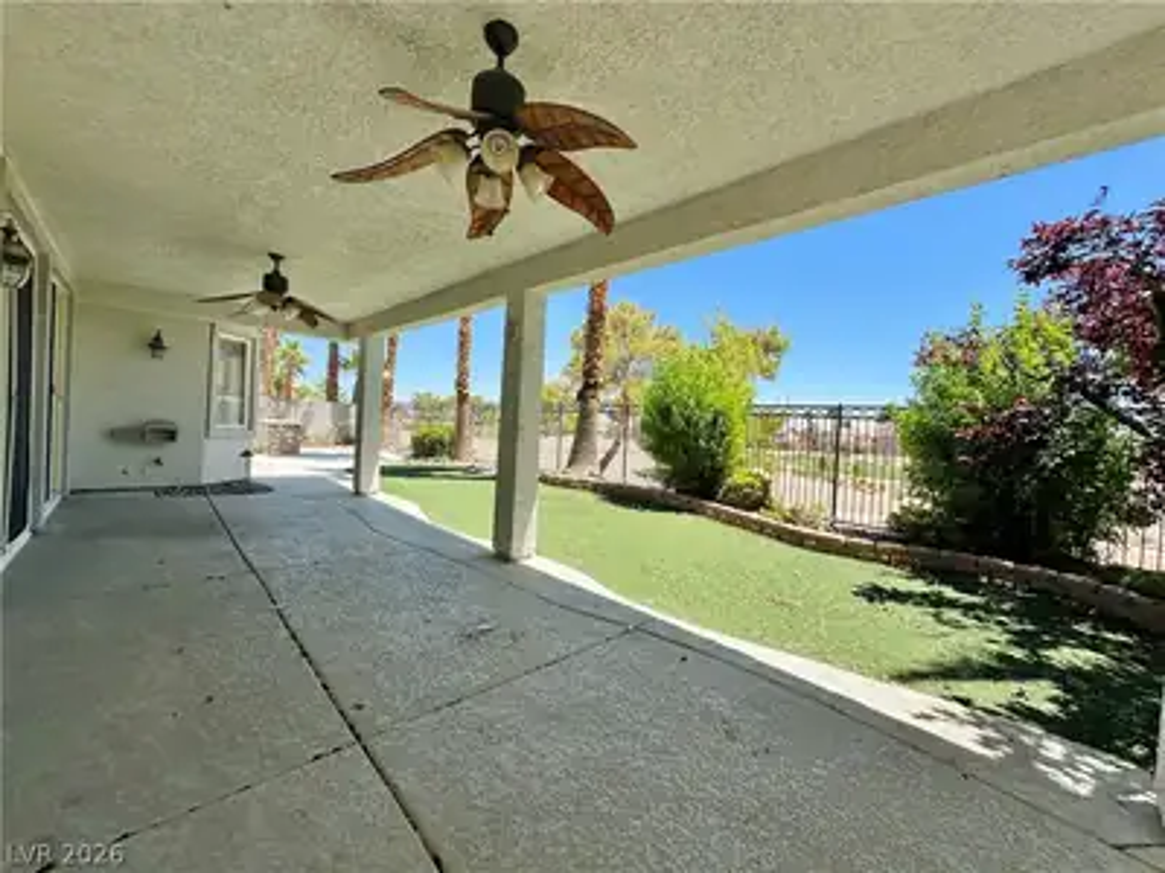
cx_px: 582
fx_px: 471
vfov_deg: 85.7
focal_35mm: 14
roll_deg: -2.6
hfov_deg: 102.1
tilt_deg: -0.6
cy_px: 436
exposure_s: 1/1473
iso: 40
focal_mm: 2.22
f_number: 2.2
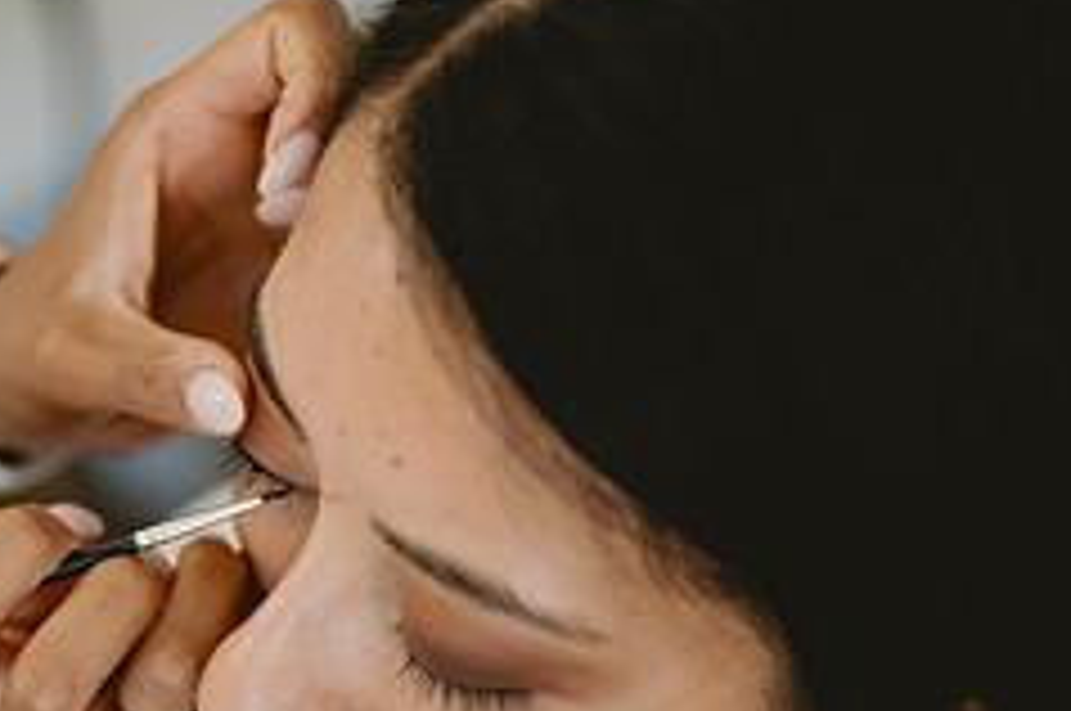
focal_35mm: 122
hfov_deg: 16.7
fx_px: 3625
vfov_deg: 11.1
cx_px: 225
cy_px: 765
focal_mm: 50
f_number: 2
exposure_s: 1/125
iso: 250
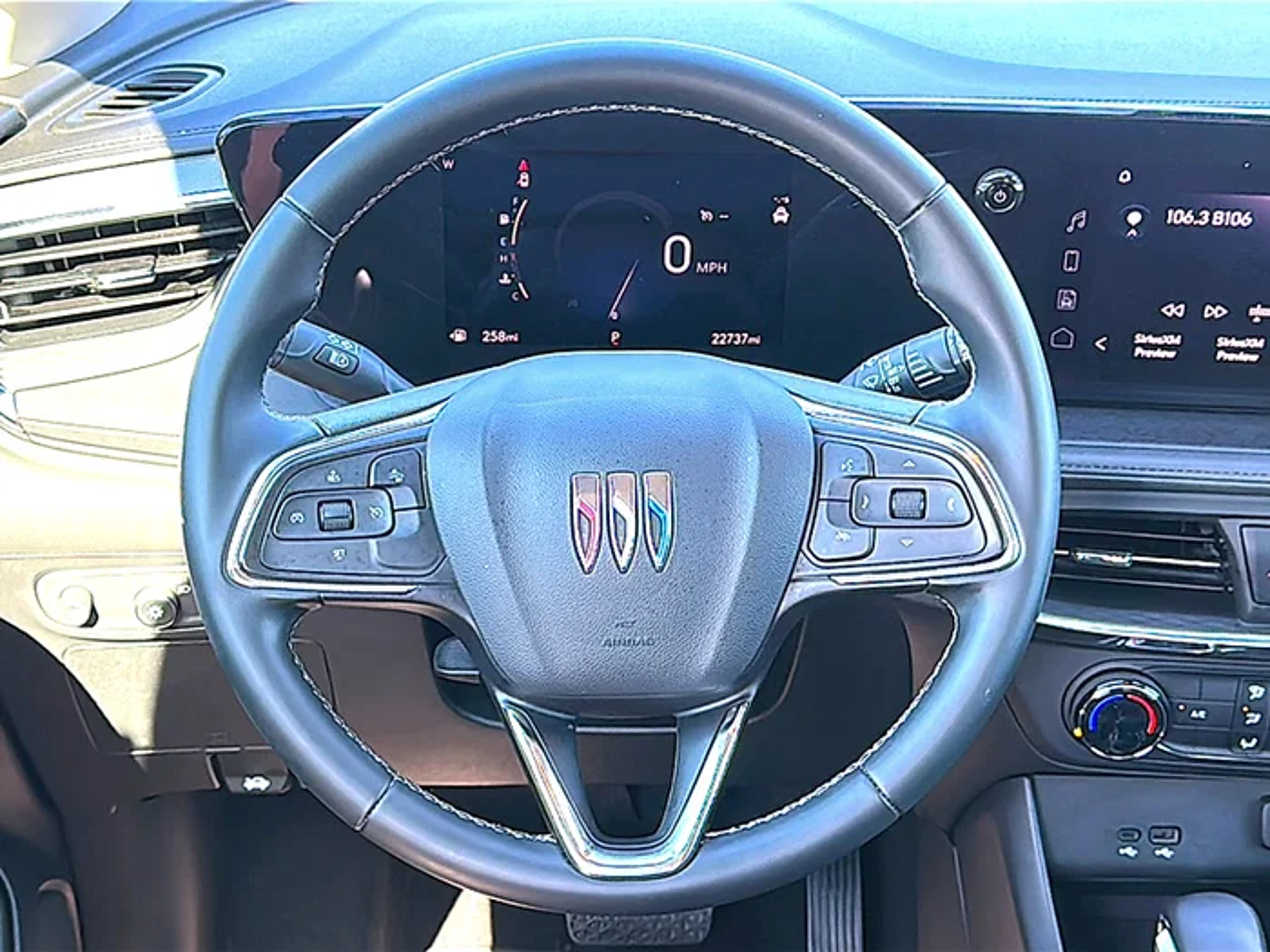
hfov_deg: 39.7
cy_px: 476
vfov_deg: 30.3
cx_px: 635
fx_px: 1761
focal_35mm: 48
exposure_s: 1/108
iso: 100
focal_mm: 6.86
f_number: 1.78
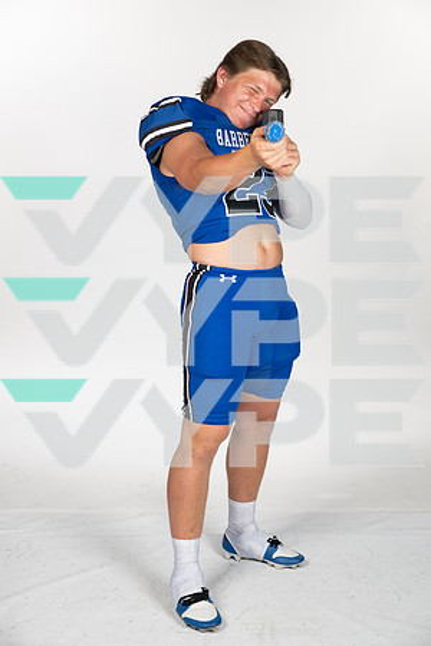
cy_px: 323
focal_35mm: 62
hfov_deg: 21.9
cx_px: 216
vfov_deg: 32.4
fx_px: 1113
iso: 250
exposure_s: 1/400
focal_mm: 62
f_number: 7.1
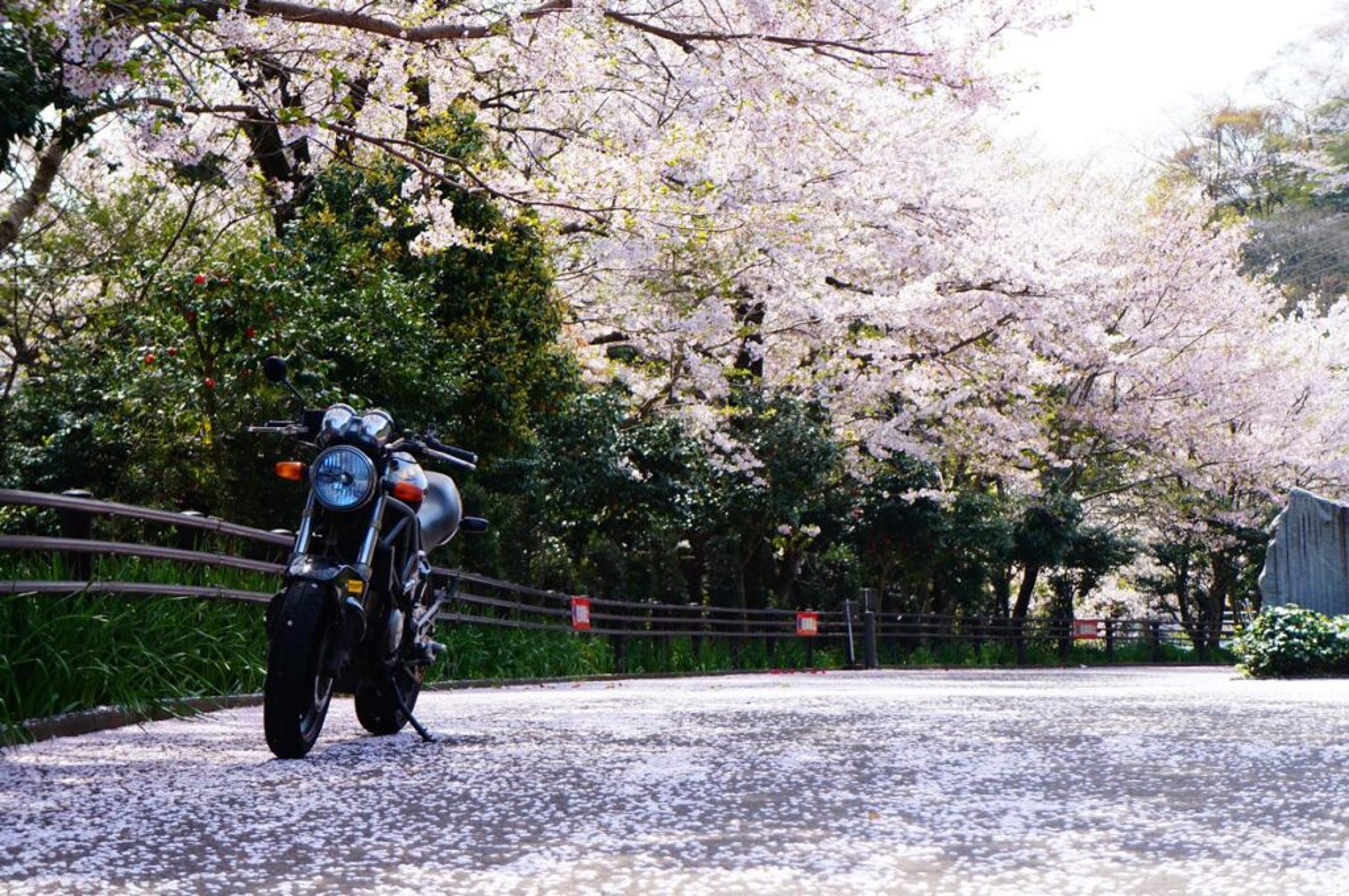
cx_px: 674
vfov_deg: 16.5
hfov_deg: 24.6
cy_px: 448
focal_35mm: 82
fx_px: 3088
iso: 200
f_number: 5.6
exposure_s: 1/400
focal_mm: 55
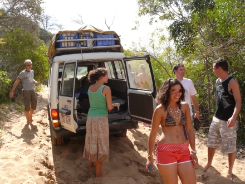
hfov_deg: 52.6
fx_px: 248
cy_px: 92
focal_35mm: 35
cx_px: 122
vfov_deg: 40.7
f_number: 5.6
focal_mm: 7.4
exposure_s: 1/250
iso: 100
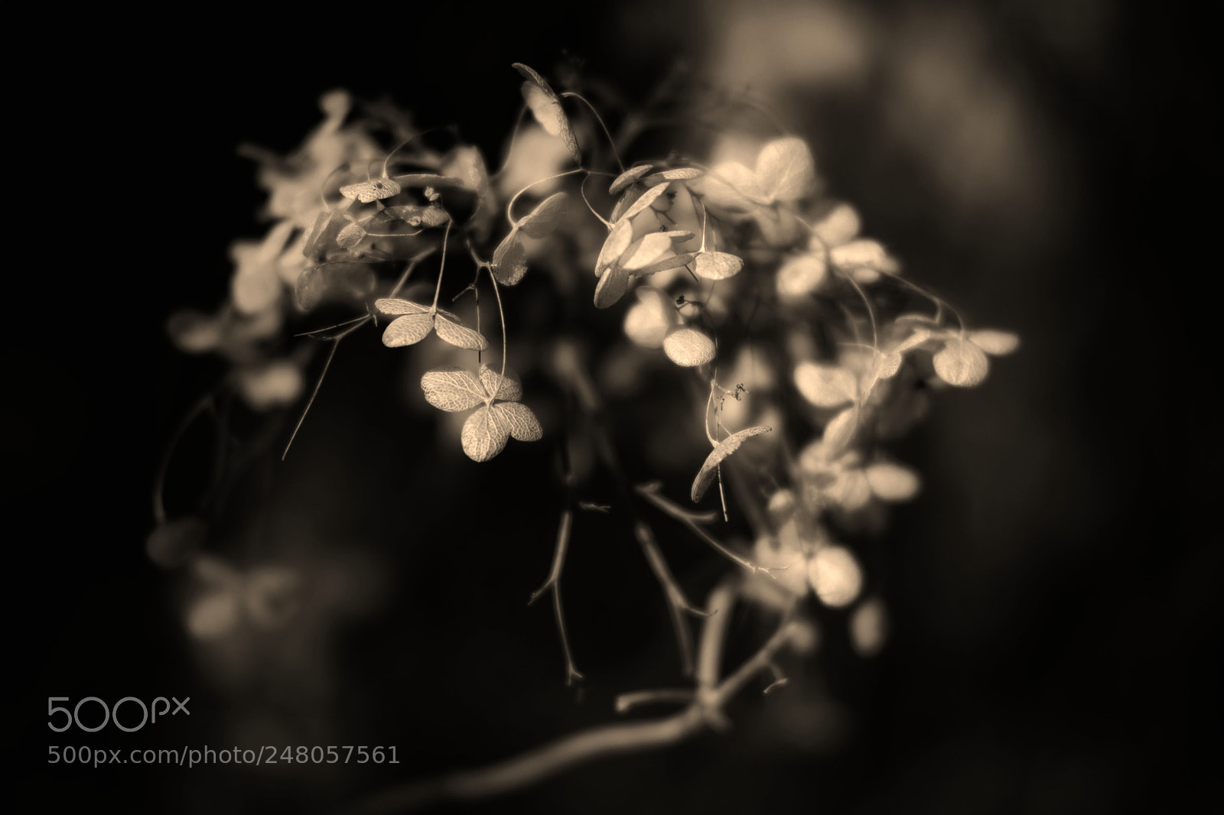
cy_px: 408
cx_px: 612
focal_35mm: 53
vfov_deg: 25.5
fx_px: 1802
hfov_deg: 37.5
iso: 200
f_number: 2
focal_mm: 35
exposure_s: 1/3800
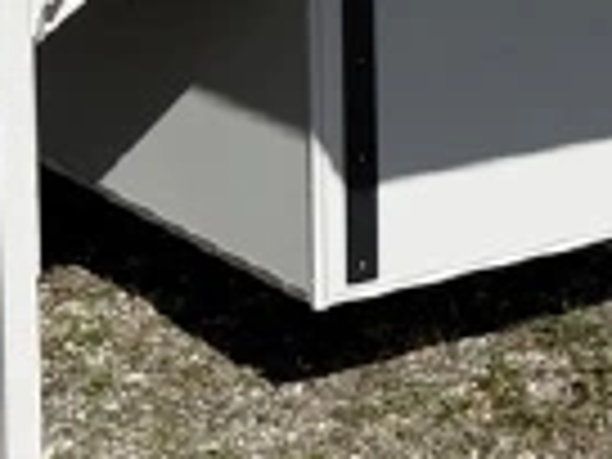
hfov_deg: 12.8
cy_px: -414
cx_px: 1094
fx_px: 2493
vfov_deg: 9.9
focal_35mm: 141
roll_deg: +1.5
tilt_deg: -1.3
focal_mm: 6.76
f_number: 1.78
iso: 80
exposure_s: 1/9091
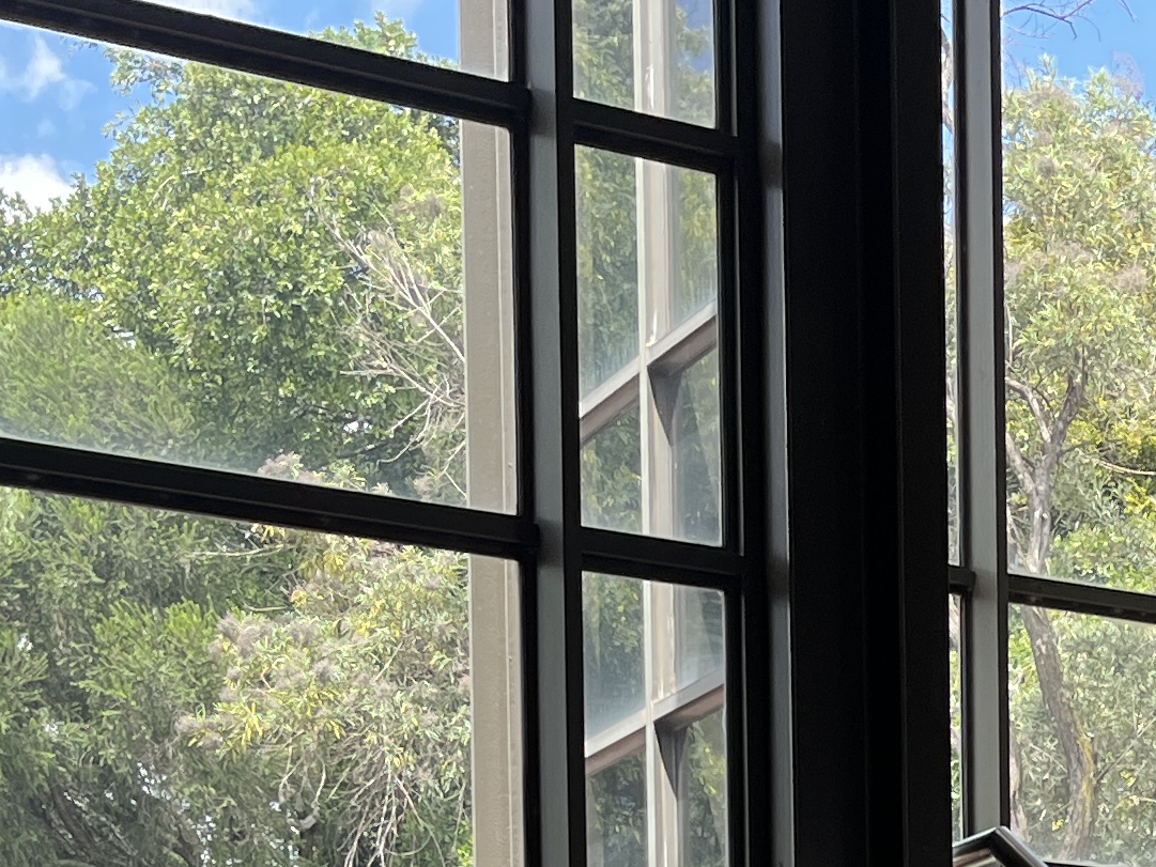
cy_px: 1604
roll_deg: +0.6
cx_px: 938
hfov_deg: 20.0
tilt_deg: -2.6
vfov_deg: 13.5
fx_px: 3240
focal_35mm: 97
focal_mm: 5.1
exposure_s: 1/324
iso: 50
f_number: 1.6
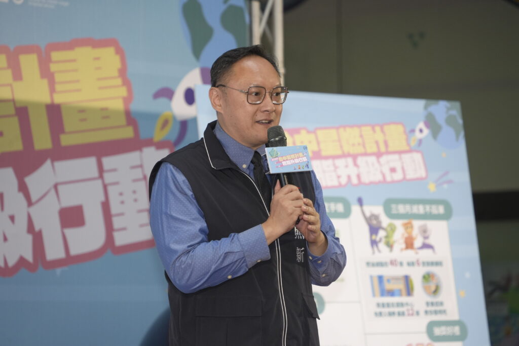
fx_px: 2235
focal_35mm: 155
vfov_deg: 8.9
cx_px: 260
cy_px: 173
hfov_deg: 13.2
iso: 2500
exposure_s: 1/200
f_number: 5.6
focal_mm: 155
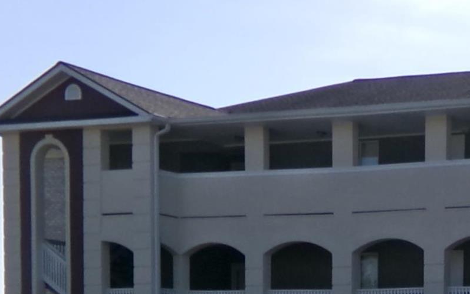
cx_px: 844
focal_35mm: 98
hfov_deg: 17.3
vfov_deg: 12.7
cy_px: 443
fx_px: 1255
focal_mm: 4.3
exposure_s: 1/140
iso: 100
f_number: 11.07
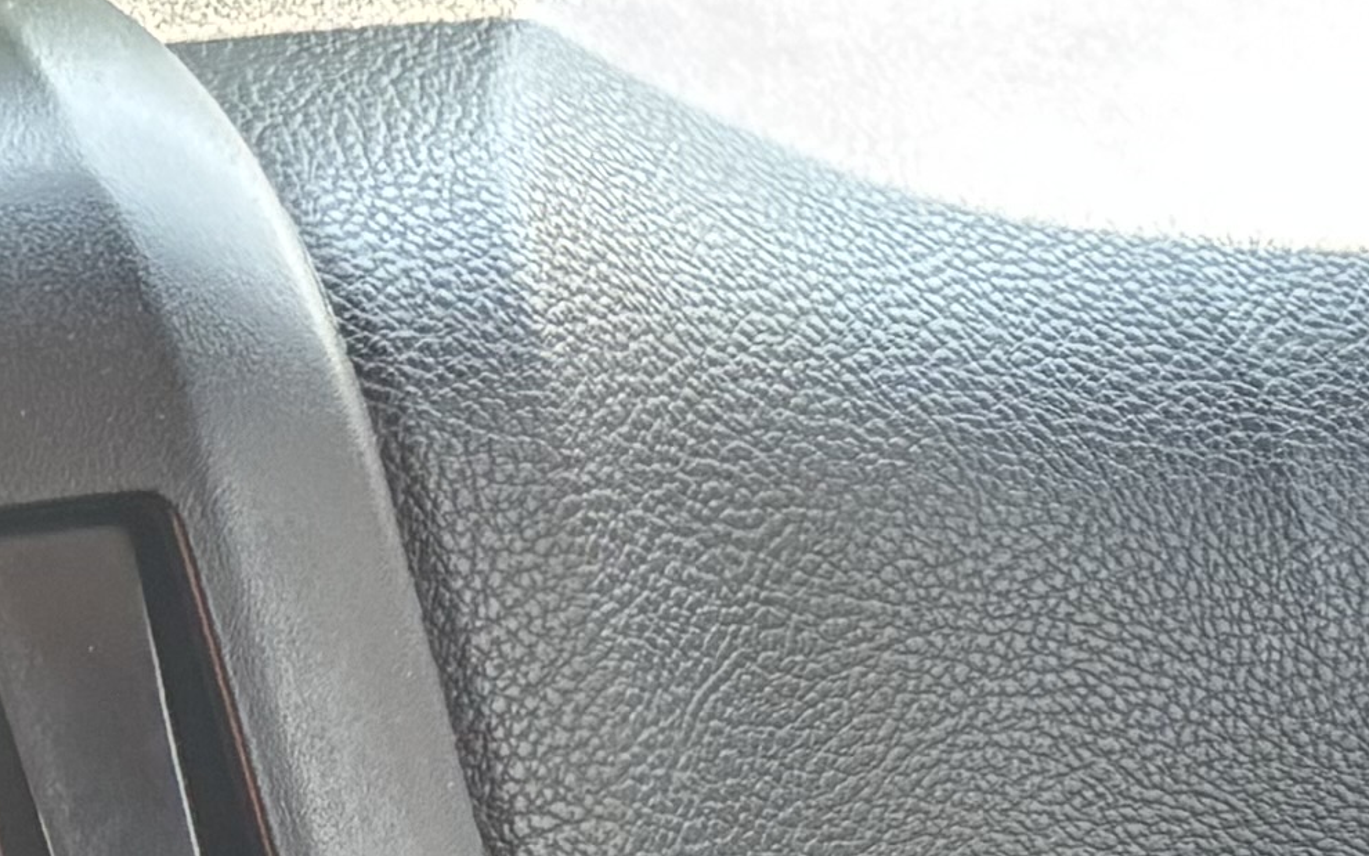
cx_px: 2322
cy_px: 2081
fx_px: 5933
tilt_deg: -25.4
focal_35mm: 159
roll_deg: +3.5
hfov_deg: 12.2
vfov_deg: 7.7
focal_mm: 5.96
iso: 125
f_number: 1.6
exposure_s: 1/114
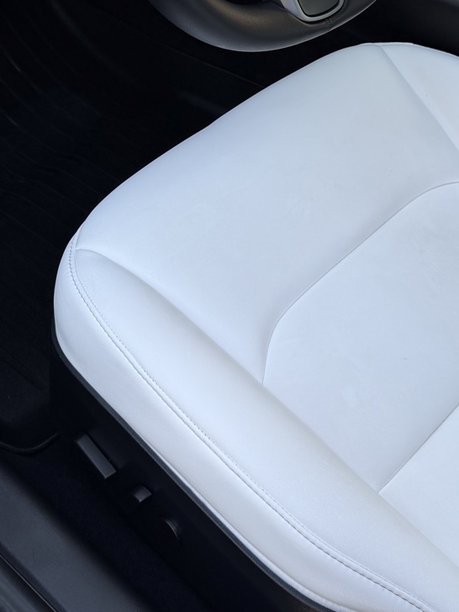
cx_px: 289
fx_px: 1025
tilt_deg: -33.7
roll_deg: +1.4
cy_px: 98
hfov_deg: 25.2
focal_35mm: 58
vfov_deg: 32.1
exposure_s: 1/153
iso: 64
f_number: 1.78
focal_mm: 6.76
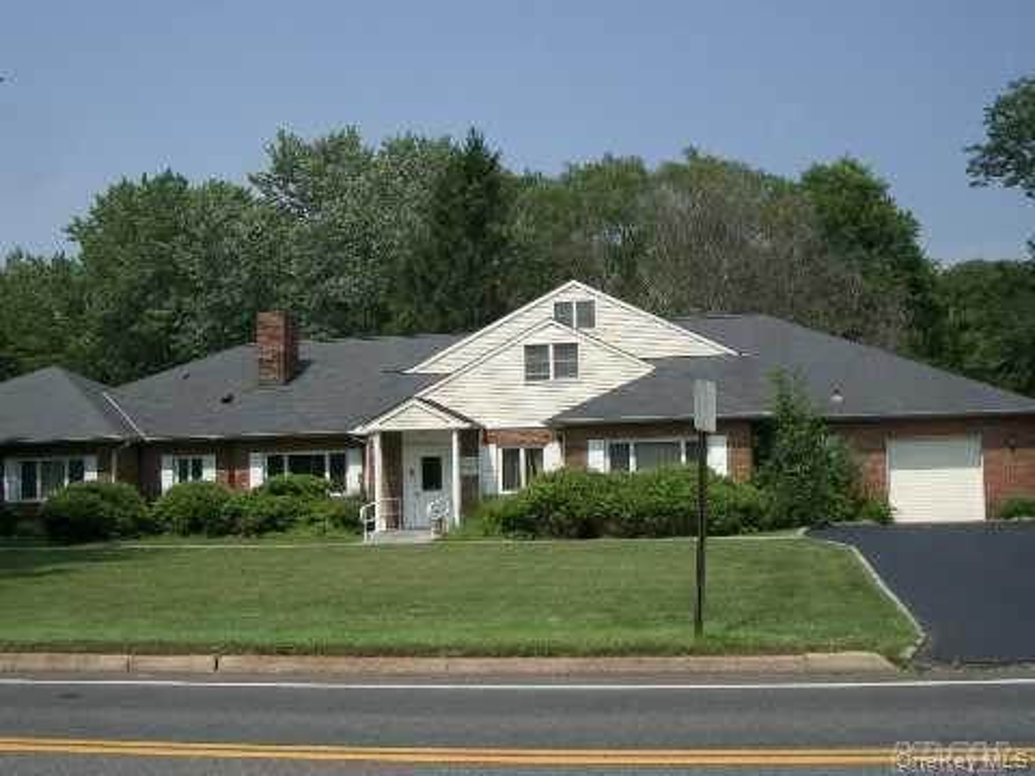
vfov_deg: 35.1
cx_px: 518
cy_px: 388
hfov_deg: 45.8
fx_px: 1226
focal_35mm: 41
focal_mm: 6.8
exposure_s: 1/640
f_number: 4.6
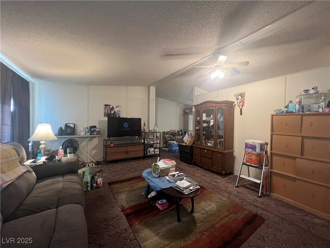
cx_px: 165
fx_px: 124
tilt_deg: -2.1
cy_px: 124
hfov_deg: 106.2
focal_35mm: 13
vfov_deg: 89.9
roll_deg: -1.3
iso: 500
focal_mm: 1.57
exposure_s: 1/60
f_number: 1.8
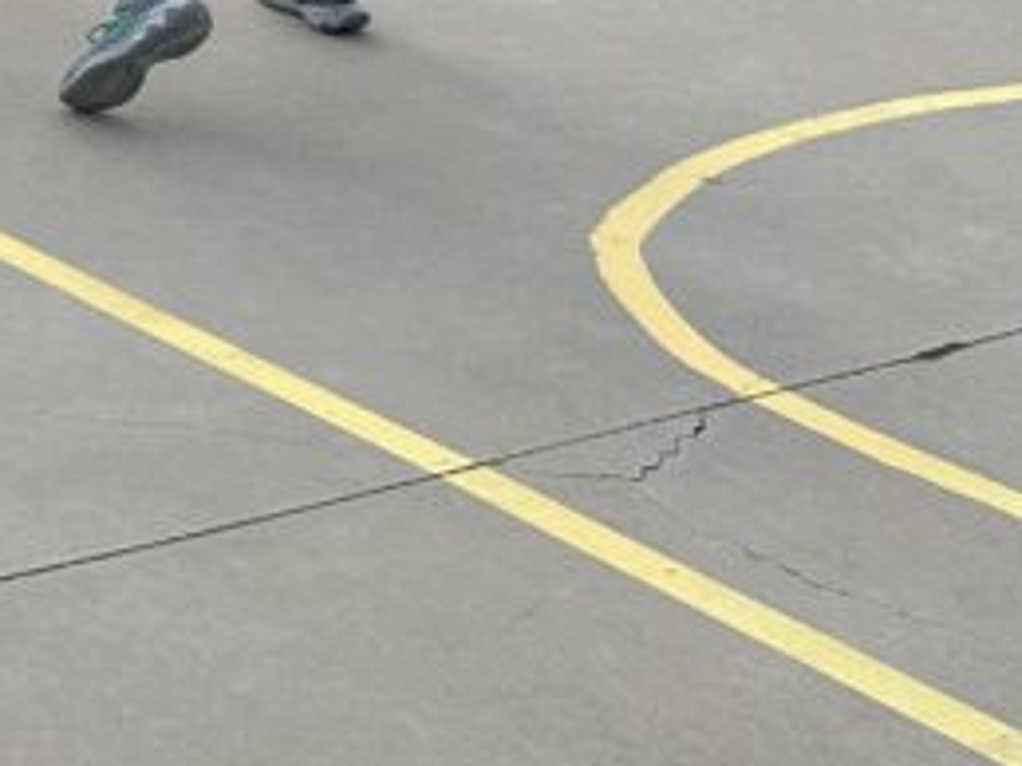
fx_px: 2803
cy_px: -280
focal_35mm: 95
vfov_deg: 14.7
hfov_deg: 16.7
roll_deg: +1.7
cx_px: -888
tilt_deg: -7.9
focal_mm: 6.86
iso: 80
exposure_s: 1/1495
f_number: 1.78
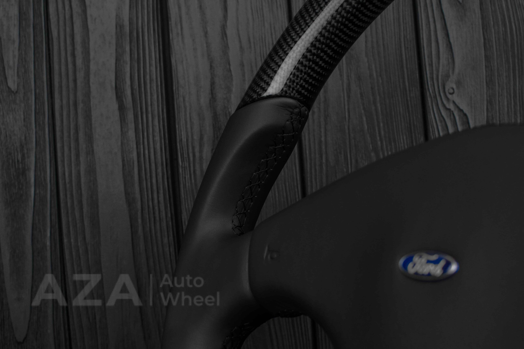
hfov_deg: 37.8
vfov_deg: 25.8
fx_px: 764
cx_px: 262
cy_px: 174
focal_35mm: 52
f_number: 6.3
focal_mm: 35
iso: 500
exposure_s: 1/125
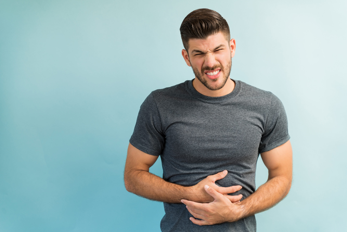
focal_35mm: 75
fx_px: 723
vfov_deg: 18.2
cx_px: 174
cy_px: 116
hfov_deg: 27.0
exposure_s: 1/160
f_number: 4.5
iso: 200
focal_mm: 75
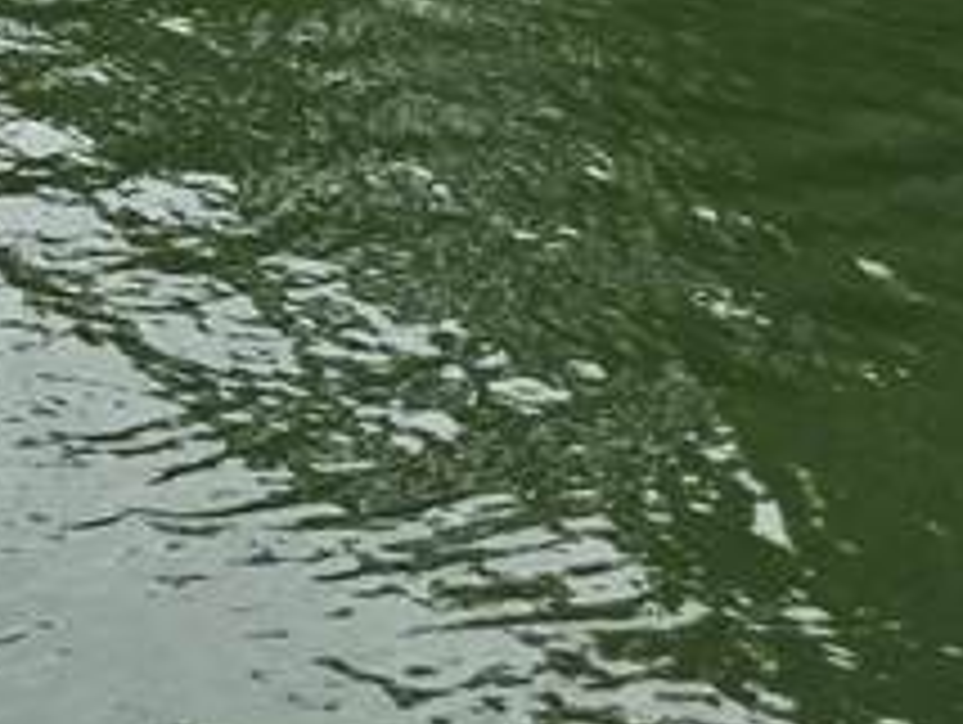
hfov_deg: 14.4
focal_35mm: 110
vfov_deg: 12.5
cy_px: -508
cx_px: -1044
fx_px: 3064
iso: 80
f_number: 1.7
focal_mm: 6.3
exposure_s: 1/5958
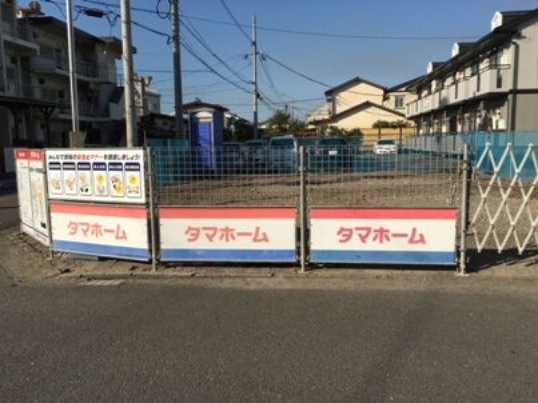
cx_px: 269
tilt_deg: -5.8
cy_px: 202
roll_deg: +0.9
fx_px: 451
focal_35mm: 29
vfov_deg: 48.2
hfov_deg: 61.7
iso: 25
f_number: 2.2
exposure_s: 1/1748
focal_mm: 4.15
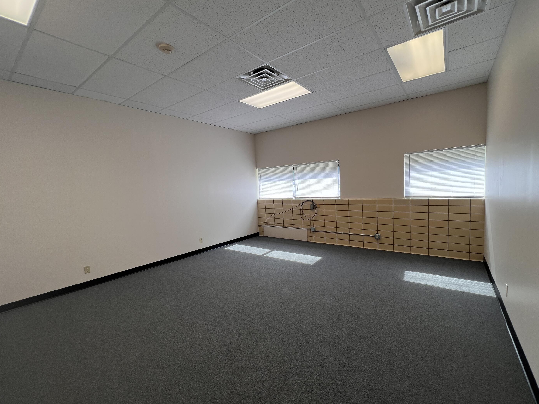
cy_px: 204
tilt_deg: -3.5
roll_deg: +2.4
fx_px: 218
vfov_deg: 85.7
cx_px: 288
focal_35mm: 14
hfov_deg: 101.9
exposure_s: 1/120
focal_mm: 1.57
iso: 40
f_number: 1.8
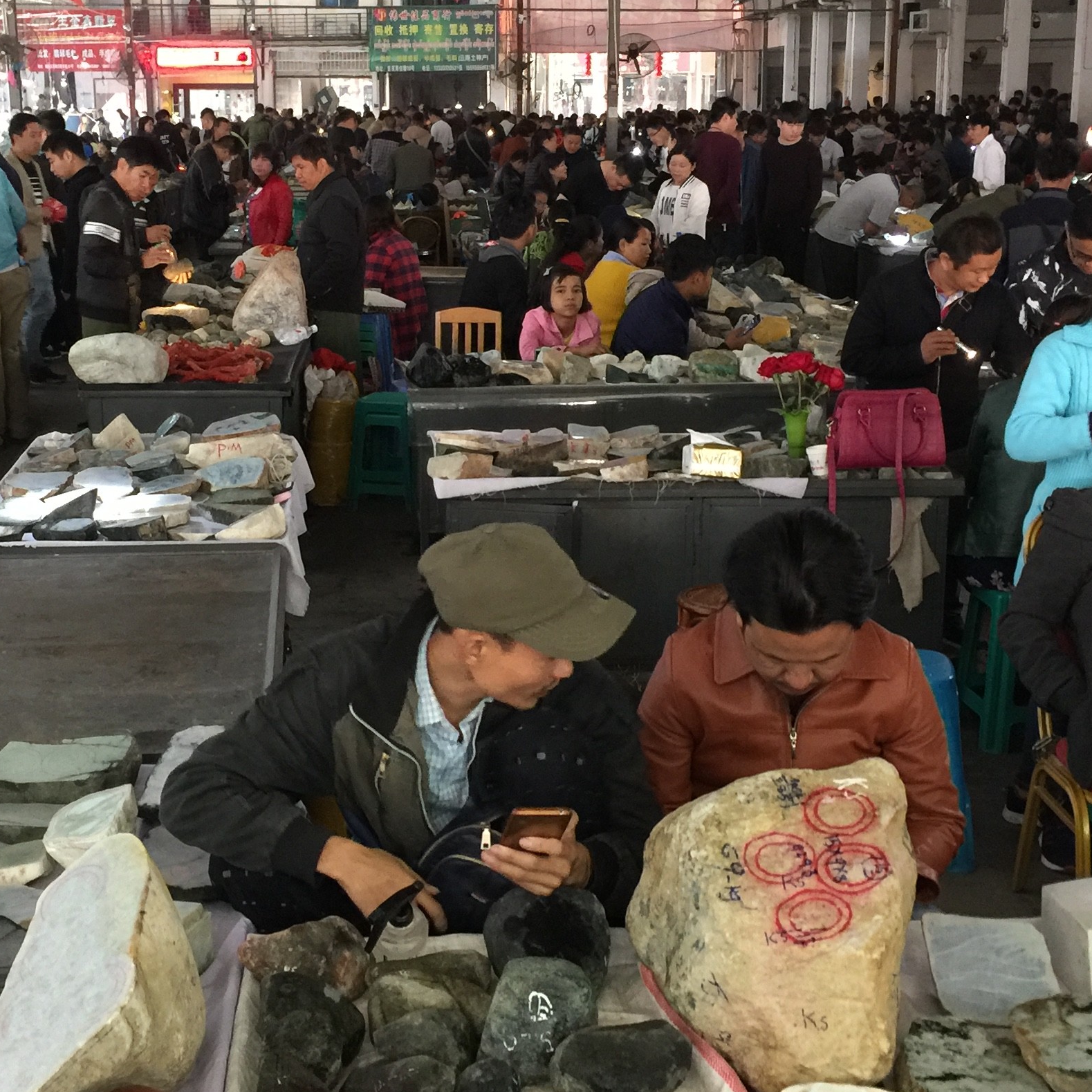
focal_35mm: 53
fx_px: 1892
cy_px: 525
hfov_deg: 32.2
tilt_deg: -13.0
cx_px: 490
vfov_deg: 32.2
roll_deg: +0.1
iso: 125
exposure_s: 1/8
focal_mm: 4.15
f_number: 2.2
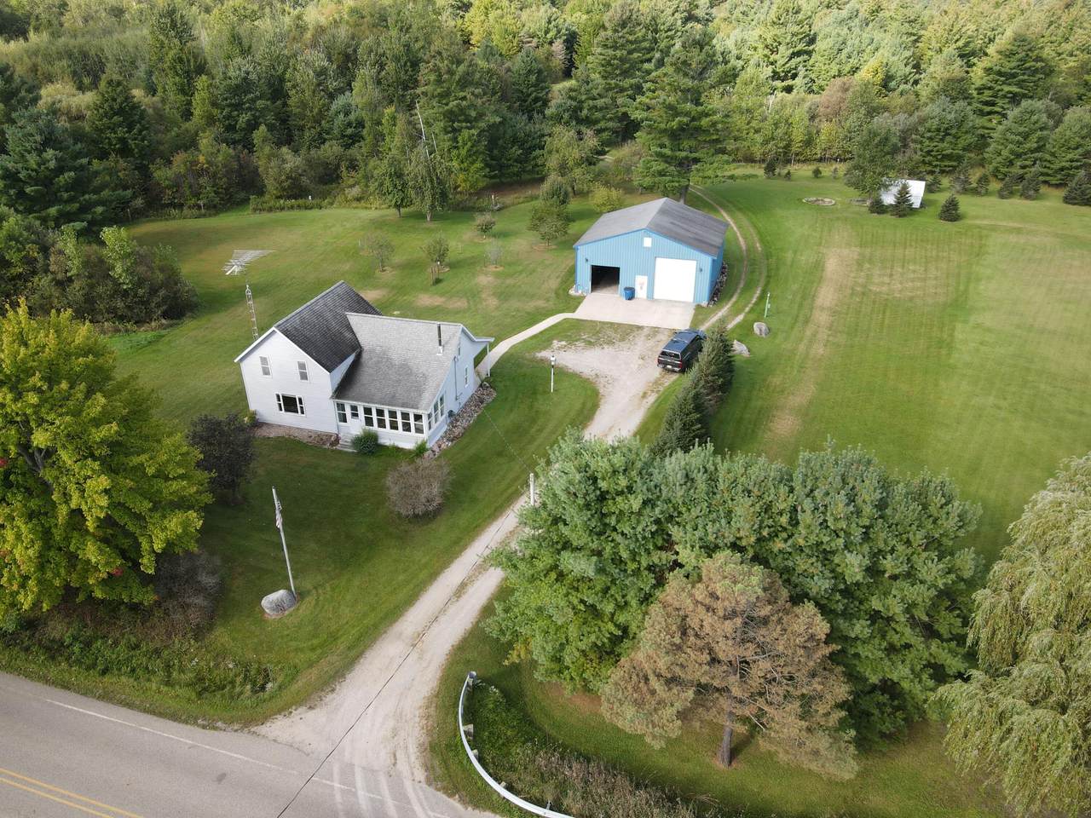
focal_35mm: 24
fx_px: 756
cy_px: 409
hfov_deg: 71.6
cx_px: 546
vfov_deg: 56.8
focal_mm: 4.5
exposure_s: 1/160
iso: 100
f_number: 2.8
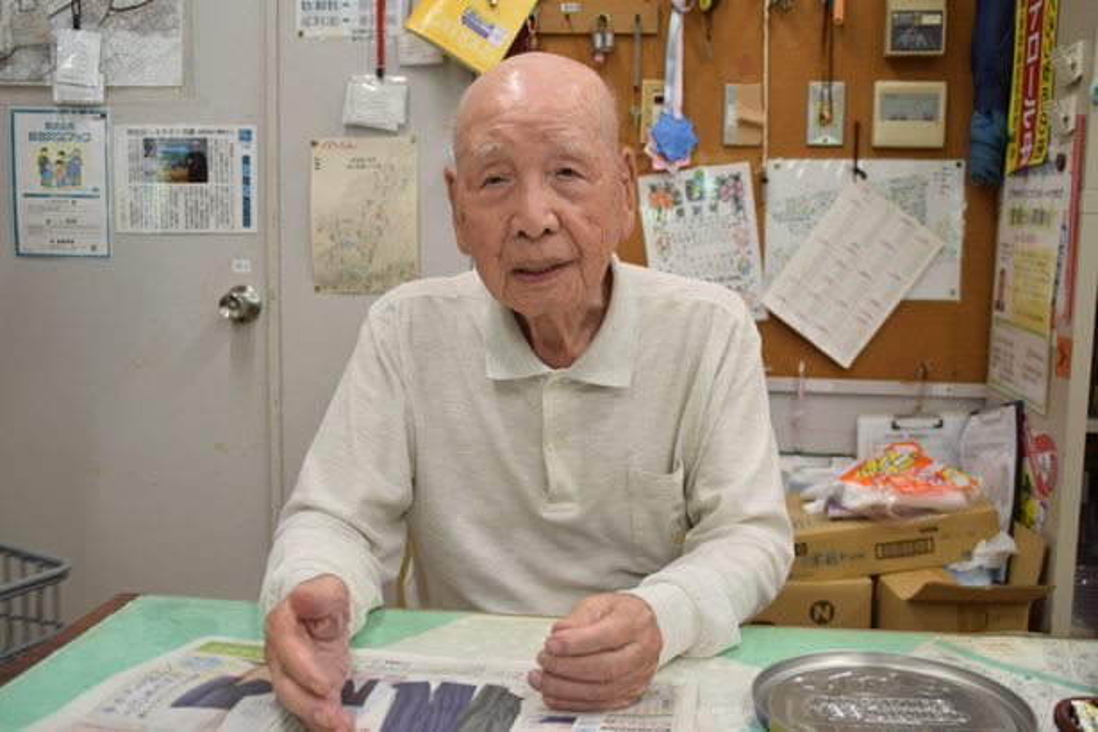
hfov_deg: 57.2
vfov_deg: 40.0
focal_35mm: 33
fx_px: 1006
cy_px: 366
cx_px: 549
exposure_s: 1/80
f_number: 4.5
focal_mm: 22
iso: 400
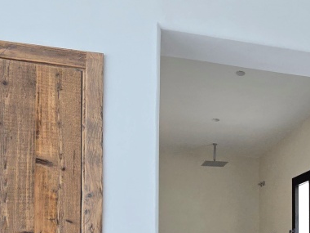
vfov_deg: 36.0
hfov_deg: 50.1
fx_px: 313
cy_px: 242
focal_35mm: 35
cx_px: 239
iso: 80
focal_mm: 2.2
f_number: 2.2
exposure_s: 1/120
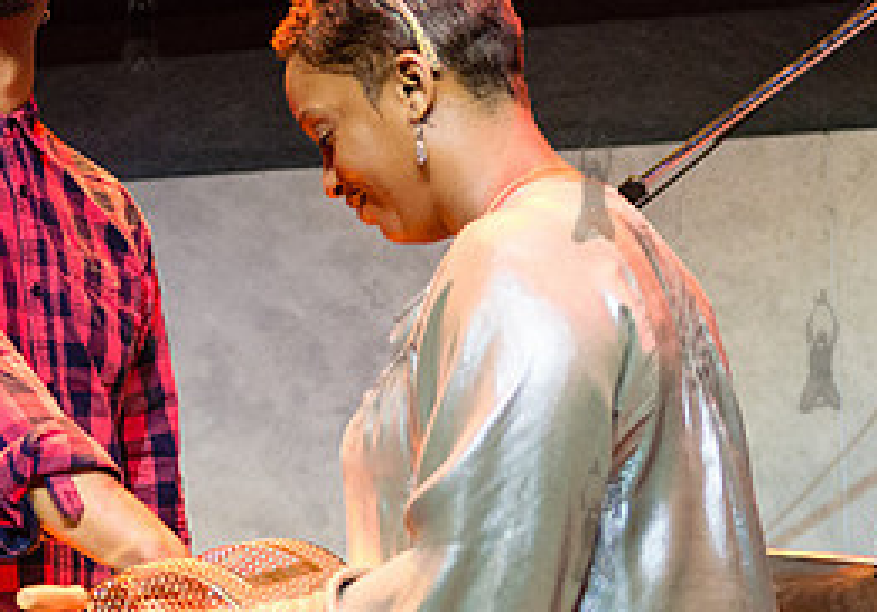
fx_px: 2990
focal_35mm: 121
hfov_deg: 16.4
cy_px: 374
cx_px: 42
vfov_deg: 11.7
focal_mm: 48
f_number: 2.8
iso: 4000
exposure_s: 1/500
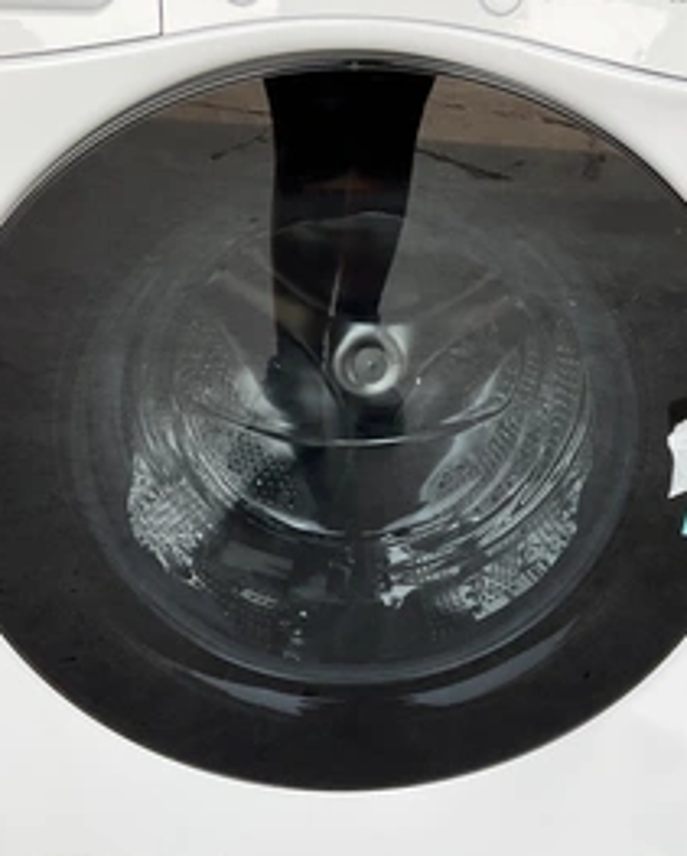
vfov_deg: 42.8
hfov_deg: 34.8
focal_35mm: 43
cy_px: 482
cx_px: 410
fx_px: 1091
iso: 25
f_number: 1.8
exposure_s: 1/312
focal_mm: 3
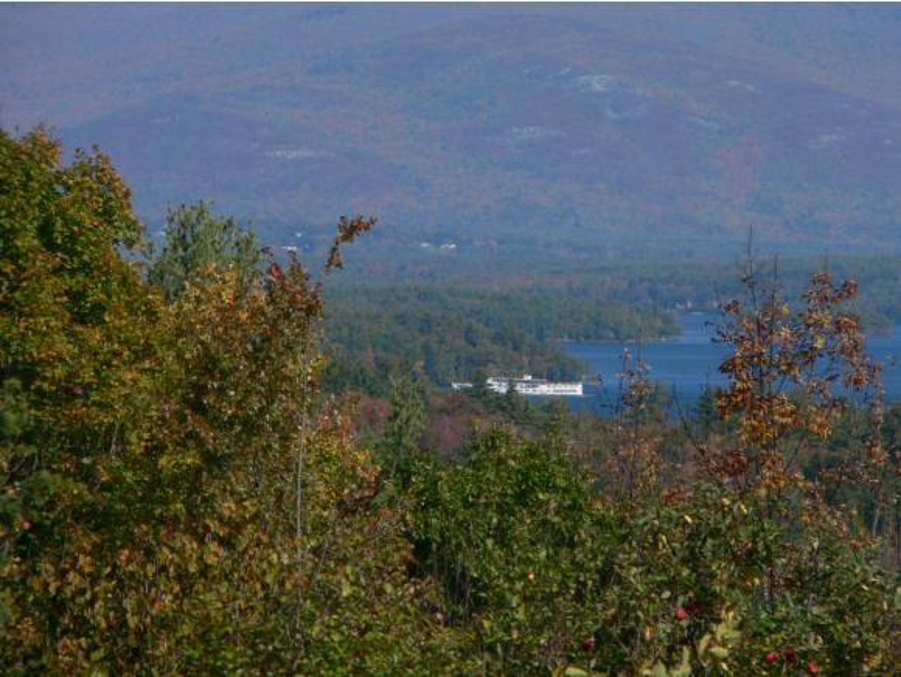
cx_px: 450
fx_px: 11254
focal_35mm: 432
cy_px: 338
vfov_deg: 3.4
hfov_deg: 4.6
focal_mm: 72
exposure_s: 1/1000
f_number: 4.6
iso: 80
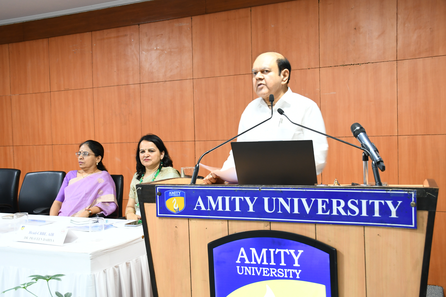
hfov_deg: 49.6
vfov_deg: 34.2
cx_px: 223
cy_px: 148
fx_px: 483
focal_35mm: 39
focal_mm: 26
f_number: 5.6
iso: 800
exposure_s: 1/15
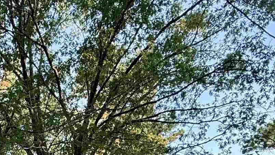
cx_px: 12
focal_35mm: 58
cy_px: 272
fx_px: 423
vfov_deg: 17.2
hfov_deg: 33.5
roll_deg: +1.9
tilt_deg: +2.8
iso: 100
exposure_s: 1/99
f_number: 2.2
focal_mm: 2.22
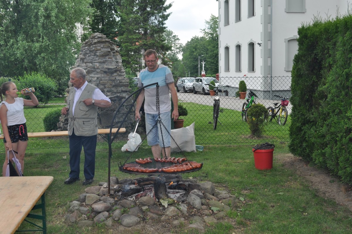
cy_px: 117
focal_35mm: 44
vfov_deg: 30.8
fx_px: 425
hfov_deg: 45.0
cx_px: 176
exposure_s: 1/200
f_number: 8
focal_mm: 29
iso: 200
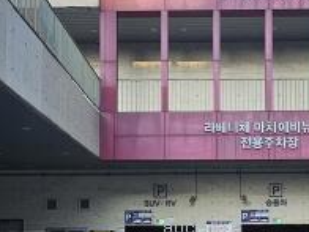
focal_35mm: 53
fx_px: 473
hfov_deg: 35.9
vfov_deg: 25.9
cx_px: 199
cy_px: 238
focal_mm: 2.2
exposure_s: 1/359
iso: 64
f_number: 2.2
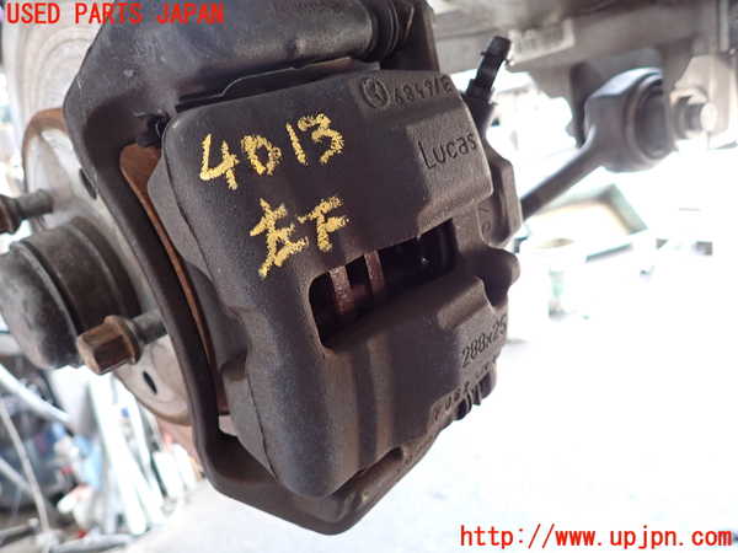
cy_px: 276
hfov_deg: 69.4
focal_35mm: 25
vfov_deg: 54.9
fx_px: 533
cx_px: 369
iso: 250
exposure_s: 1/30
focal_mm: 4.5
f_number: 2
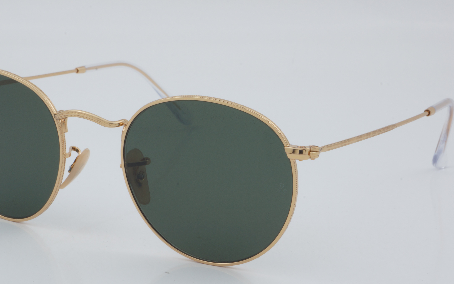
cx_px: 195
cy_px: 170
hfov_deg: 23.0
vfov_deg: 14.5
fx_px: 1114
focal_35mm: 90
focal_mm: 50
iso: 100
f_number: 29
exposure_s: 1/4
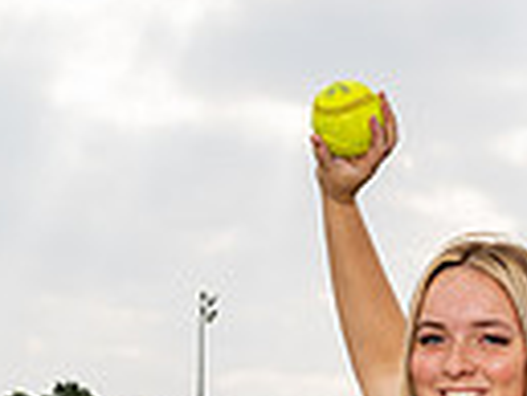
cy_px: 890
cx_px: 458
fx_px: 1783
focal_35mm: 117
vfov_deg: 11.0
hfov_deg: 16.6
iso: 125
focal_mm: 35
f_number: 8
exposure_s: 1/250
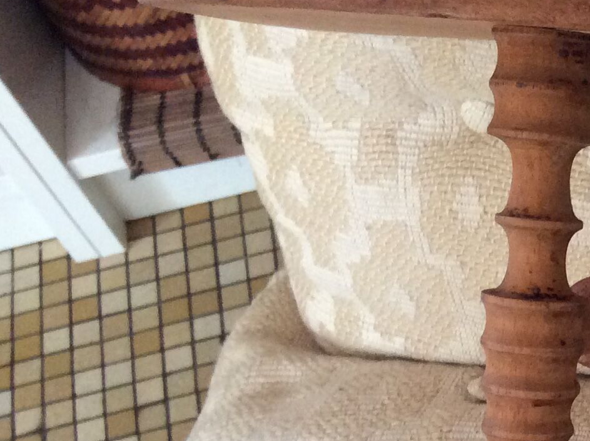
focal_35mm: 88
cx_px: 730
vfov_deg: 16.3
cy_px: 469
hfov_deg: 20.6
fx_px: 1497
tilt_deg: -61.3
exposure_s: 1/25
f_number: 2.4
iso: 125
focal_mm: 3.3
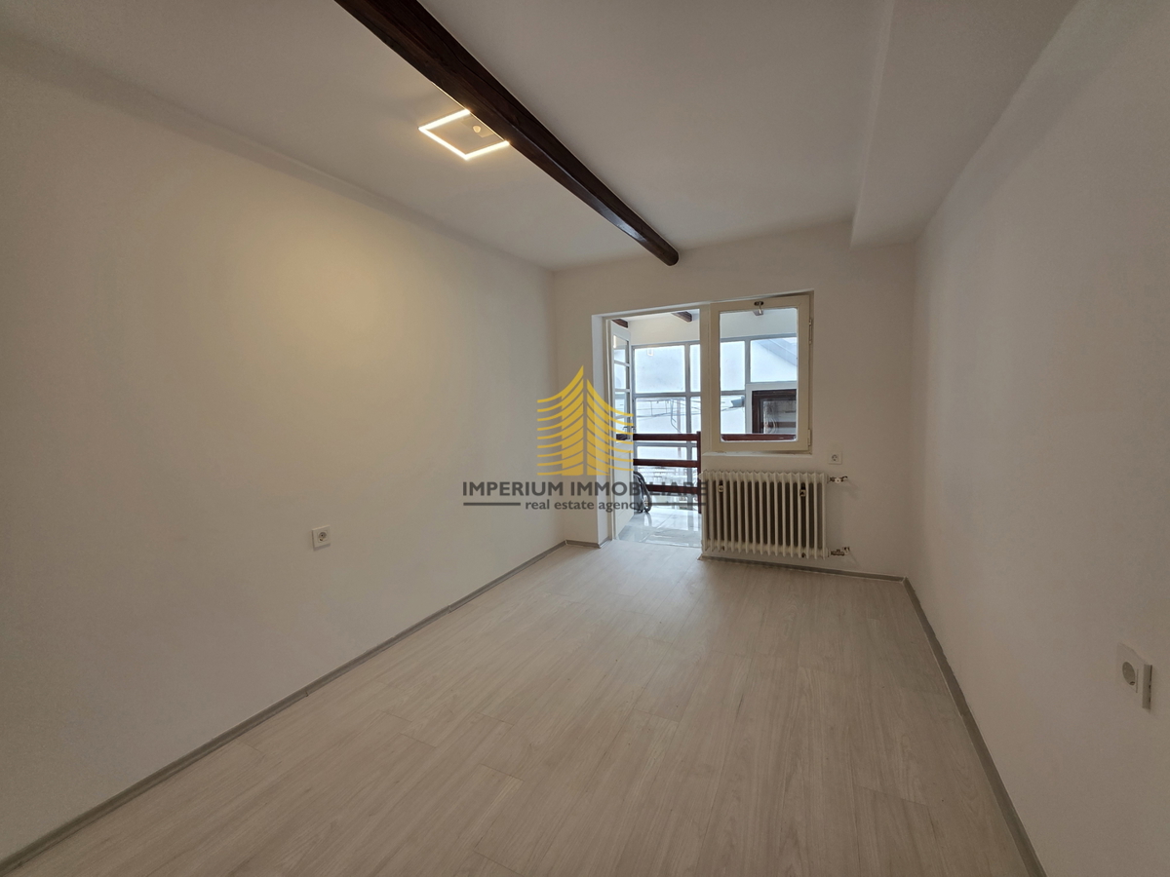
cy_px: 438
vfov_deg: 89.9
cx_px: 585
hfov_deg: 106.2
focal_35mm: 13
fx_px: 439
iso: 125
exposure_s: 1/100
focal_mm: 2.2
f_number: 1.9
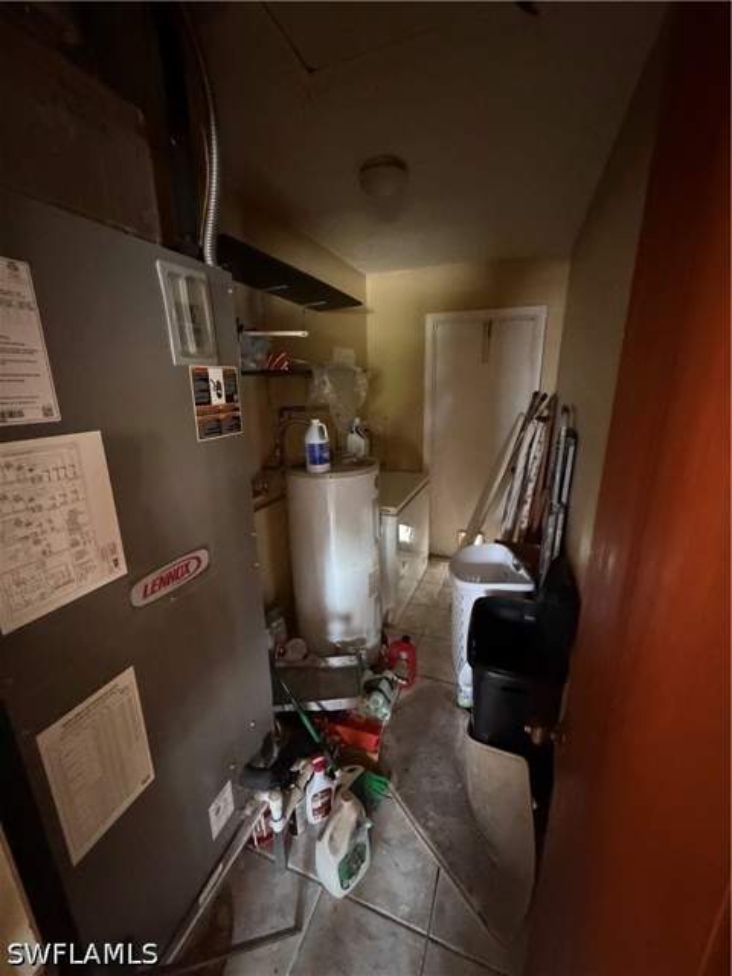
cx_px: 366
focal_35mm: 14
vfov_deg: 102.1
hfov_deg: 85.7
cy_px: 488
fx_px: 395
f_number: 2.2
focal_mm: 2.22
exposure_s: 1/30
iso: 2000
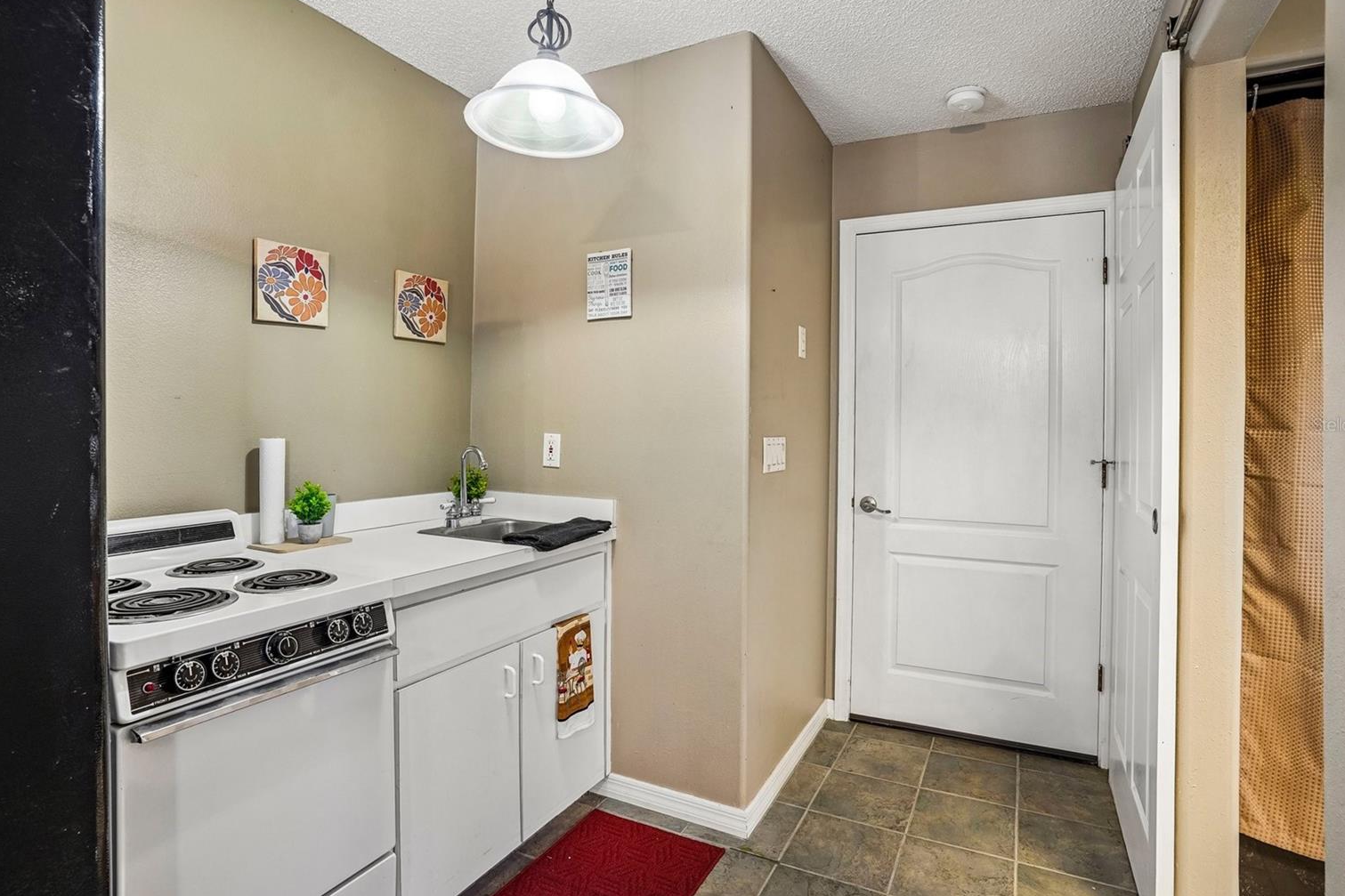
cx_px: 680
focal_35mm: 18
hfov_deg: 90.0
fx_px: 672
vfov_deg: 67.3
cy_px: 424
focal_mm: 17
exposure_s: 1/3.33
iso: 400
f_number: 8
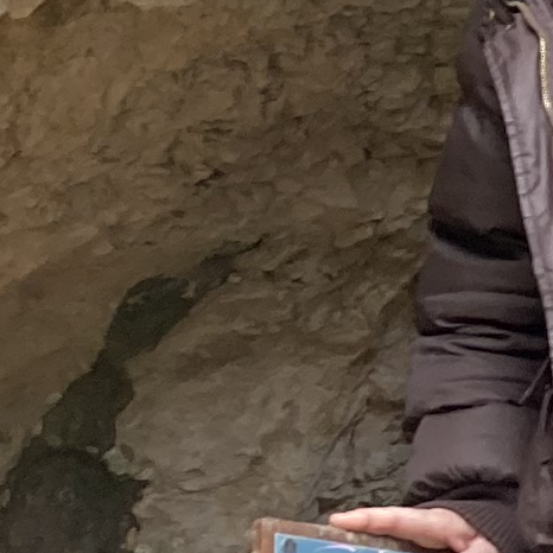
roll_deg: +0.9
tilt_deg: +10.8
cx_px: 1887
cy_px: 452
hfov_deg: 7.0
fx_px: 3868
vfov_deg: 8.2
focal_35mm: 214
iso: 80
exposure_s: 1/121
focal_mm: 3.99
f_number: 1.8
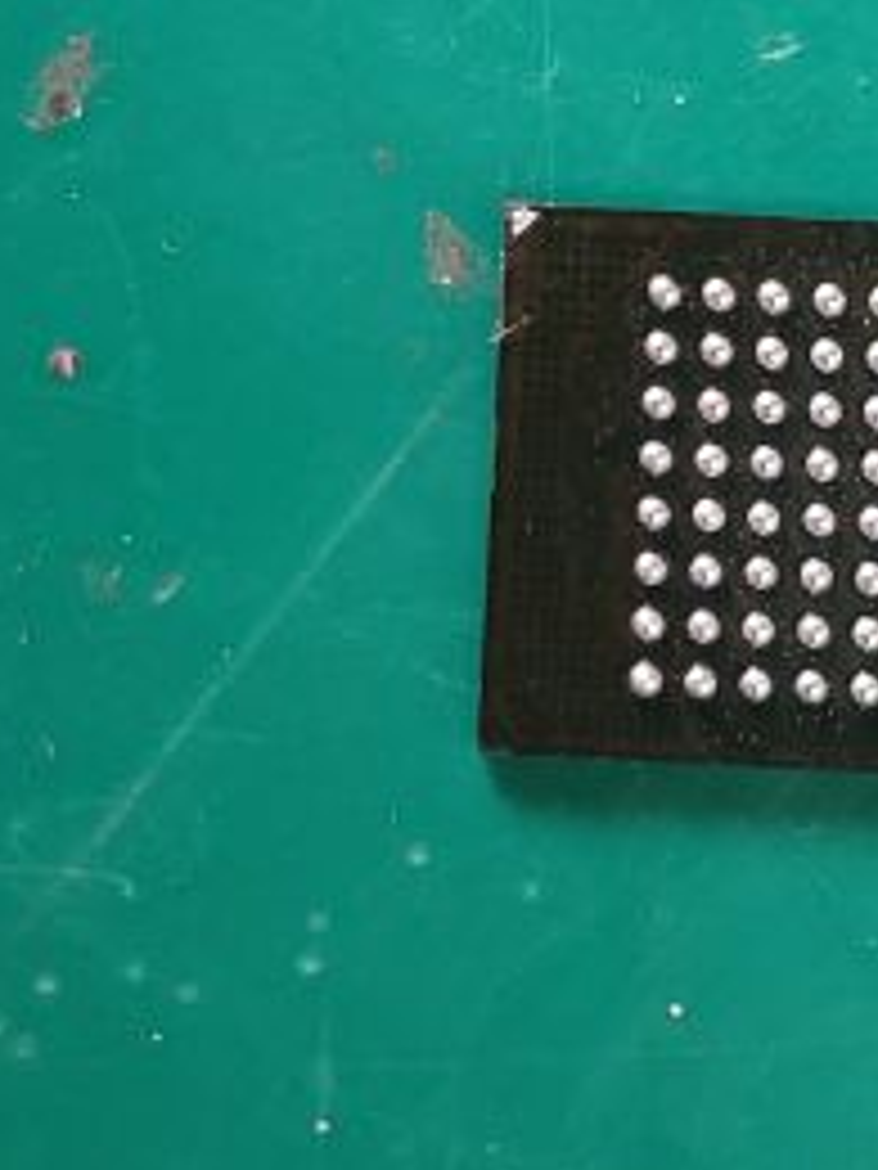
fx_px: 3280
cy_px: 248
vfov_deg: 20.0
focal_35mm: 97
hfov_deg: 15.0
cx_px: 892
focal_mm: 4.22
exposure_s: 1/100
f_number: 1.8
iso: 469
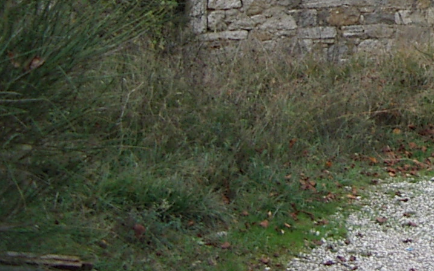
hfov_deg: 17.2
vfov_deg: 10.9
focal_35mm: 115
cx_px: 542
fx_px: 1360
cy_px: -139
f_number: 2.6
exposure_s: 1/80
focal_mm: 5.8
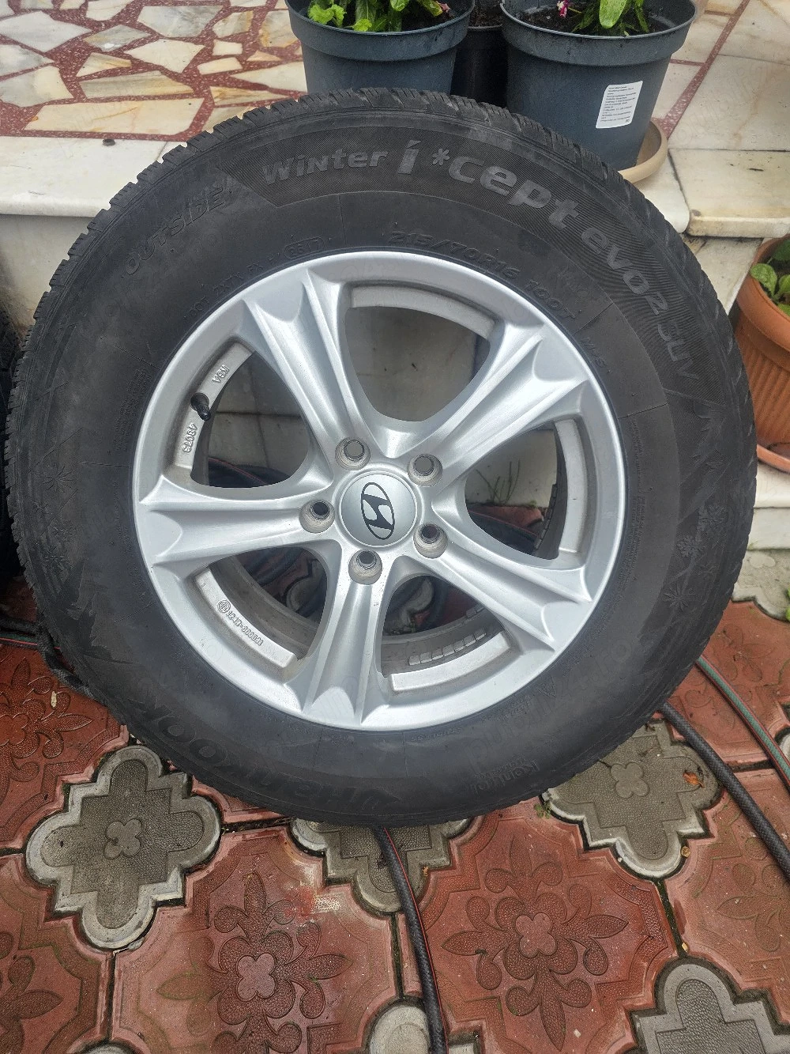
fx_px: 700
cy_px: 527
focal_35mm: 23
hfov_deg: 58.9
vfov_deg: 73.9
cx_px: 395
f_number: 1.7
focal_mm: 6.3
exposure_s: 1/370
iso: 40
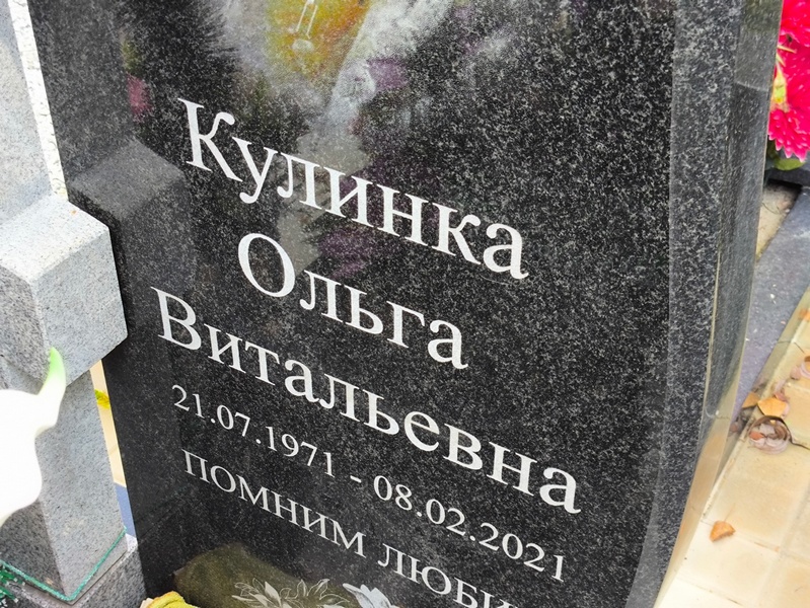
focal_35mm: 50
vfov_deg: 29.1
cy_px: 304
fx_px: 1171
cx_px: 405
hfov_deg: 38.2
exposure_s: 1/125
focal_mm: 4.71
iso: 50
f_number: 1.7
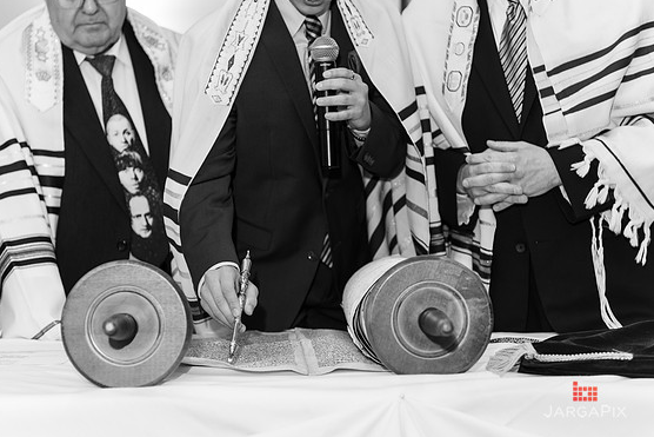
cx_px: 315
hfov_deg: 27.7
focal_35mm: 73
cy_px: 215
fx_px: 1326
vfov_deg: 18.7
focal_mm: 70
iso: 1250
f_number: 3.2
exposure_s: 1/125
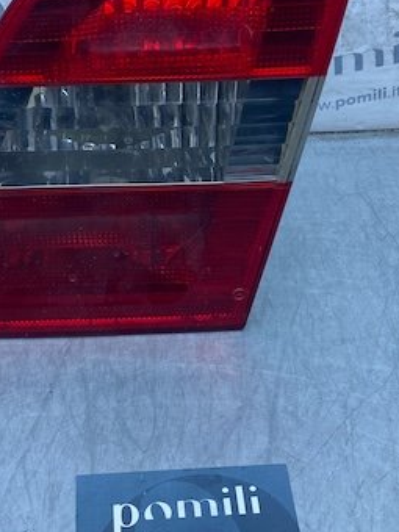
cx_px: 147
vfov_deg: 38.9
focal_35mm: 49
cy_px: 244
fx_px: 753
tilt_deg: -45.6
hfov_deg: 29.5
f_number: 1.8
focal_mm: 4.25
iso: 32
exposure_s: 1/733
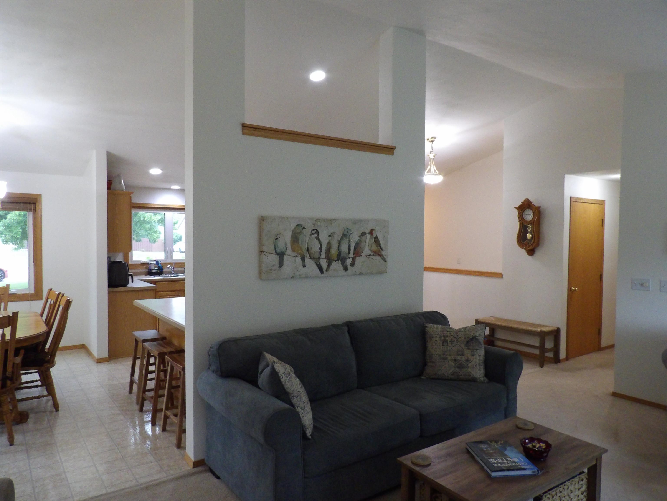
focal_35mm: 24
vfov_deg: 56.8
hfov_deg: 71.6
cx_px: 334
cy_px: 250
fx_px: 462
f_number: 4
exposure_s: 1/40
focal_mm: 4.3
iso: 740
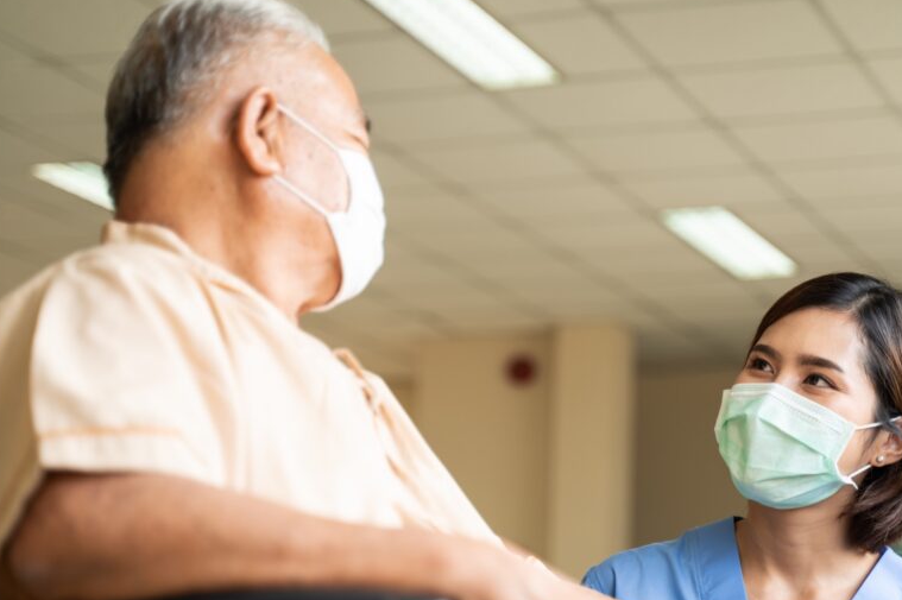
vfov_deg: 16.0
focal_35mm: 85
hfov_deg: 23.9
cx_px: 496
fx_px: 2128
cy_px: 390
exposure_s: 1/80
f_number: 2.8
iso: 160
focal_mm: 63
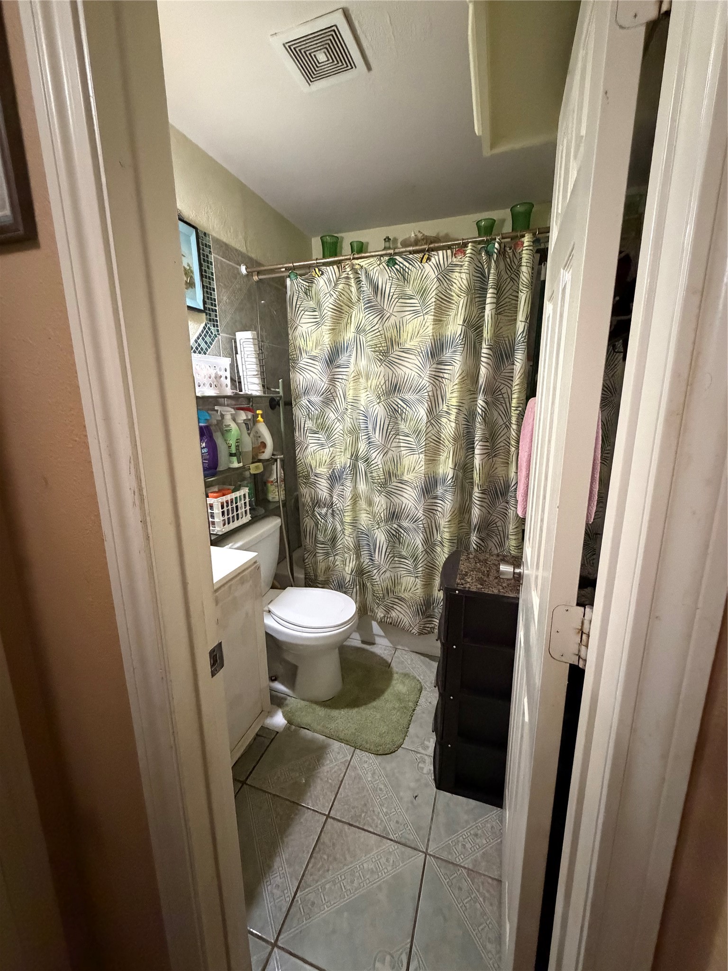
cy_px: 486
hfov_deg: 85.7
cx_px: 364
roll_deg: +0.0
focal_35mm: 14
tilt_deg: -13.4
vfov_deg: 102.1
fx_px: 393
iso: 1250
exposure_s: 1/60
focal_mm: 2.22
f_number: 2.2
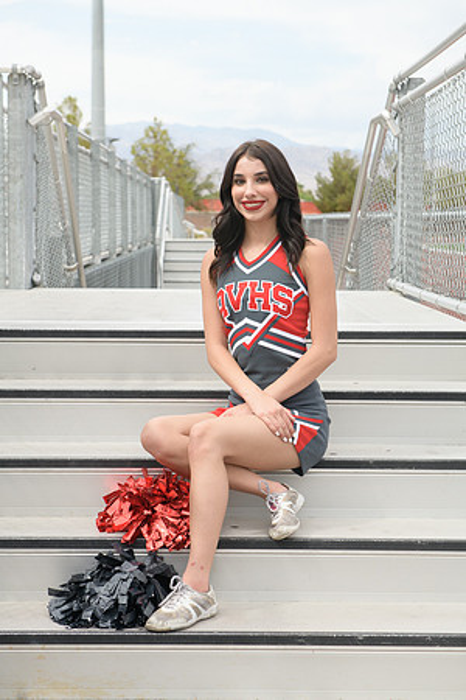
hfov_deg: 19.5
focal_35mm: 70
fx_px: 1359
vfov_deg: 28.8
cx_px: 233
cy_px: 350
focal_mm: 70
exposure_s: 1/1250
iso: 800
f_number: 5.6
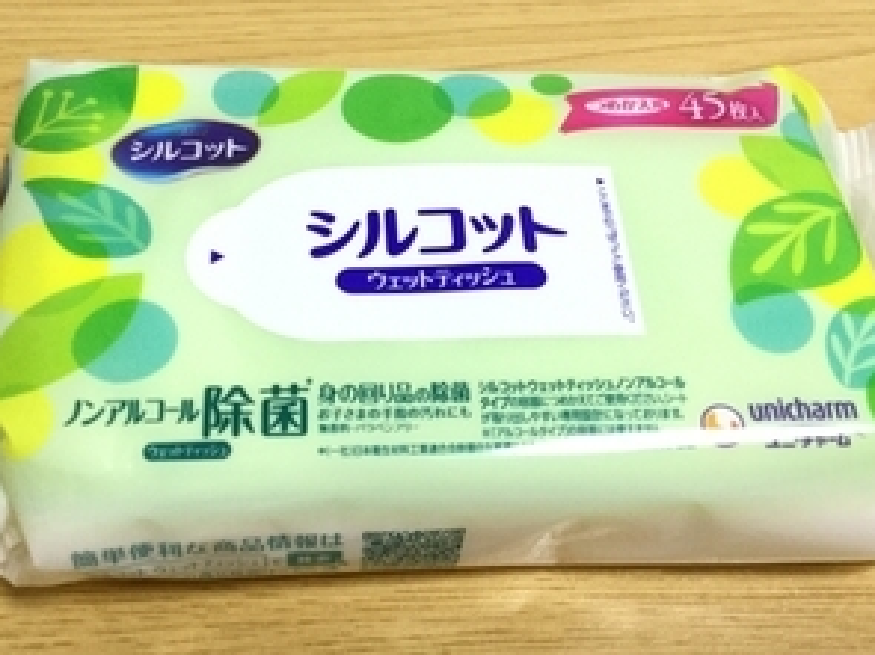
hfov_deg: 44.8
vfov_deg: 34.3
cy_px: 320
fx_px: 1061
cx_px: 415
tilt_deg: -56.0
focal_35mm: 42
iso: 40
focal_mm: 3.3
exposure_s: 1/30
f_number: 2.4
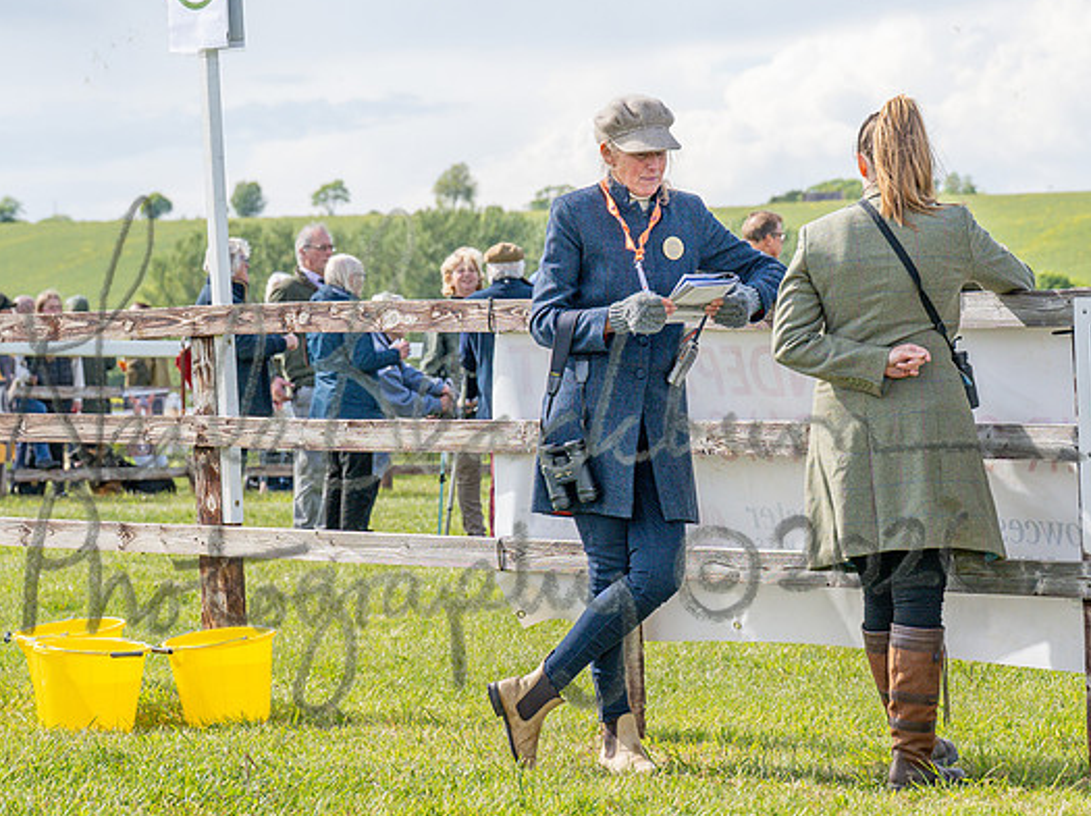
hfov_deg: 13.5
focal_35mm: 146
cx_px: 611
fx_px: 4598
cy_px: 335
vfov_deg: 10.1
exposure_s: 1/1250
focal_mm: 70
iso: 400
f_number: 5
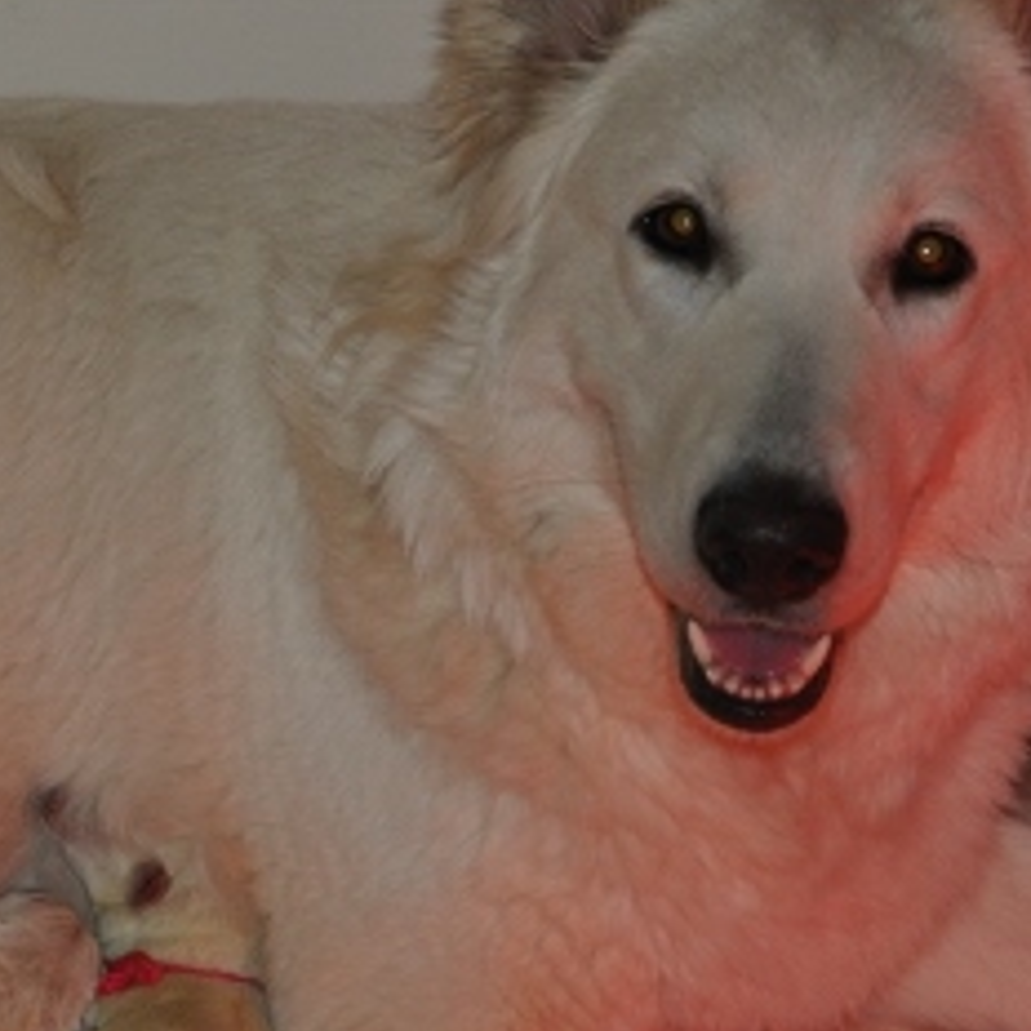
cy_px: 602
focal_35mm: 193
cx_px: -9
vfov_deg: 9.1
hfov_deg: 9.0
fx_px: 6509
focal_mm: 55
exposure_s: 1/60
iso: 800
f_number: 4
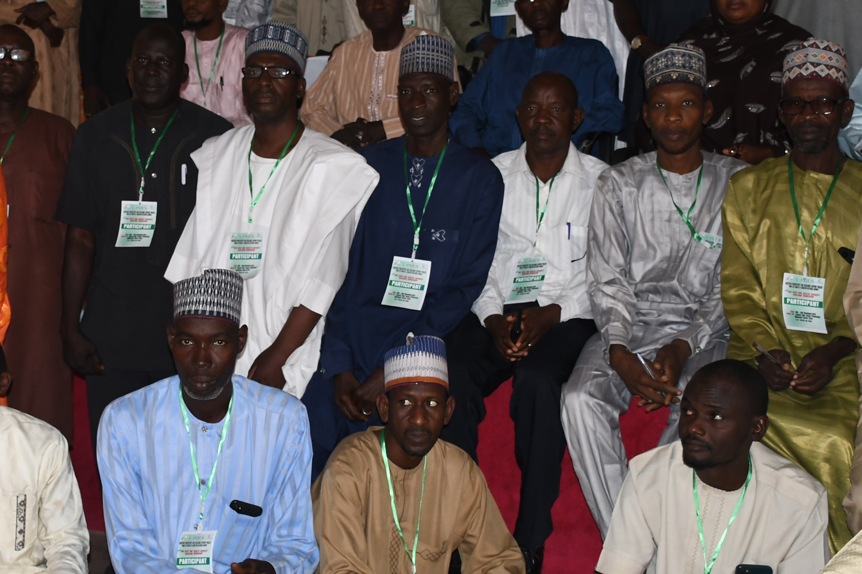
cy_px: 231
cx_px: 301
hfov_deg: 32.7
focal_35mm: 61
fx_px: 1461
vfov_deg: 22.2
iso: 800
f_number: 5
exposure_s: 1/60
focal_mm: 23
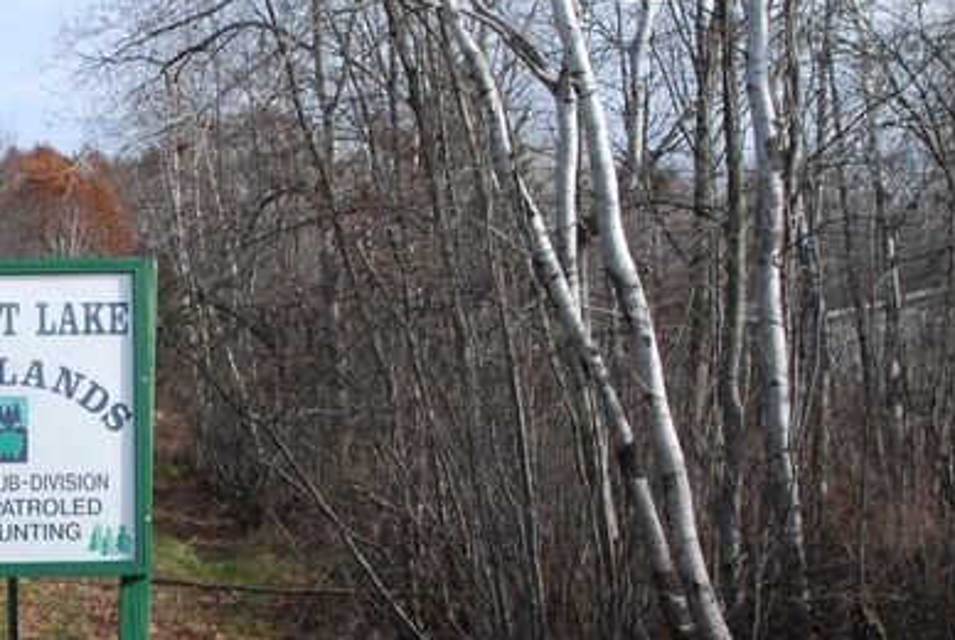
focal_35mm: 95
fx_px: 2524
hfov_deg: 20.7
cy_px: 481
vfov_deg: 14.4
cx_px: 0
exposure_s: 1/250
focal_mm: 24
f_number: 5.6
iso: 125
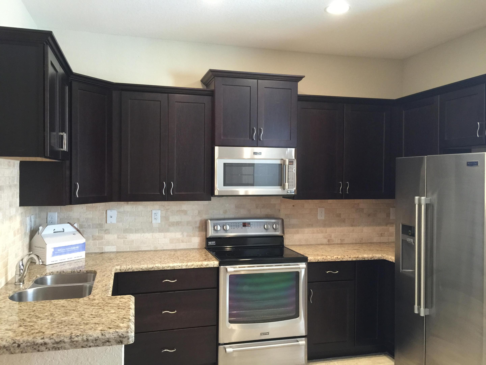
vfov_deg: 48.2
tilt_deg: -0.9
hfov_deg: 61.7
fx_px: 407
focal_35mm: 29
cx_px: 243
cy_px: 182
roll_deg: -1.1
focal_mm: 4.15
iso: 100
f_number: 2.2
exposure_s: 1/10
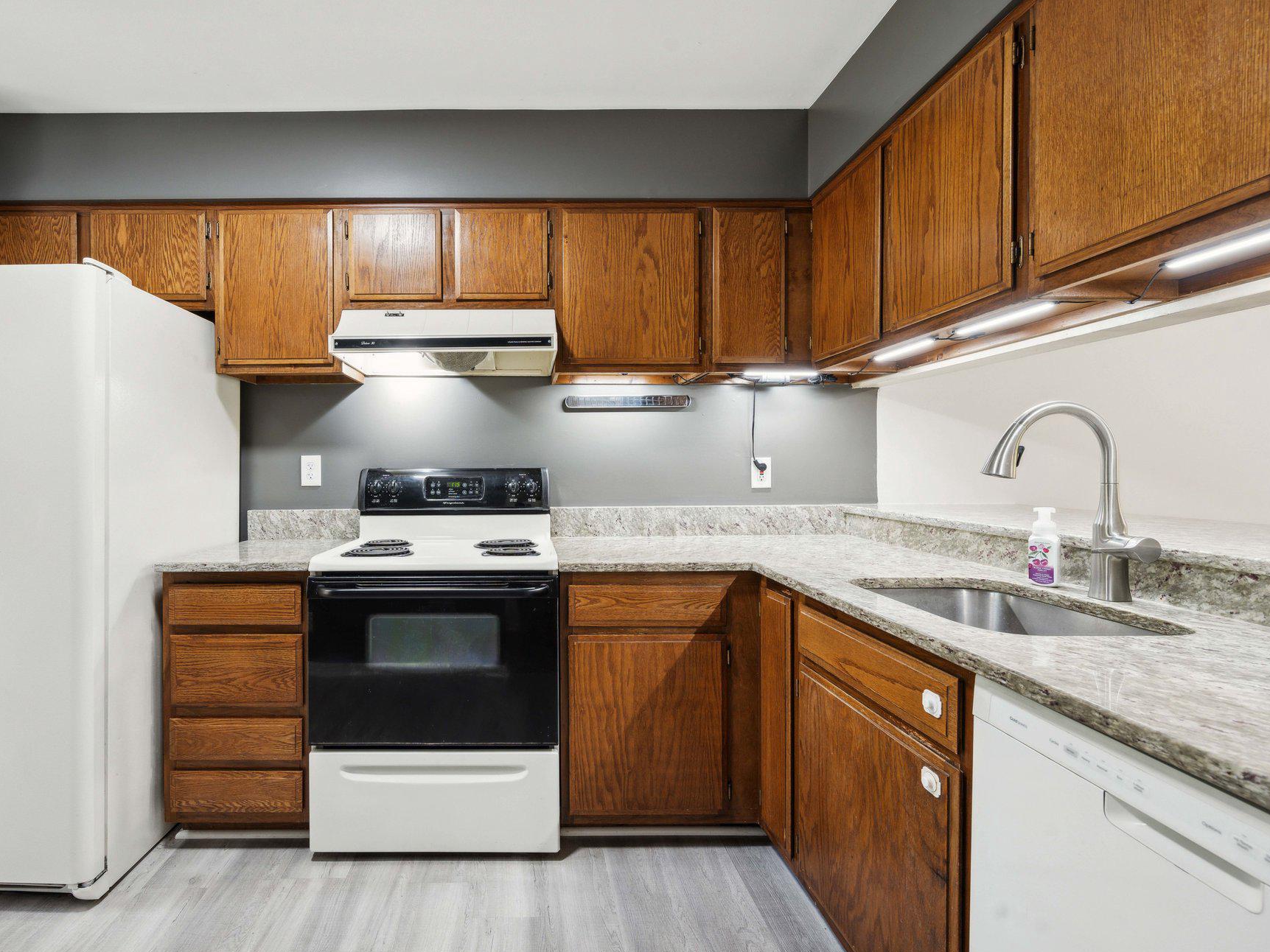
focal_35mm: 16
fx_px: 587
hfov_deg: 93.5
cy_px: 479
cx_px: 518
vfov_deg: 78.1
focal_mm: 14
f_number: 7.1
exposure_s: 1/5
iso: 400
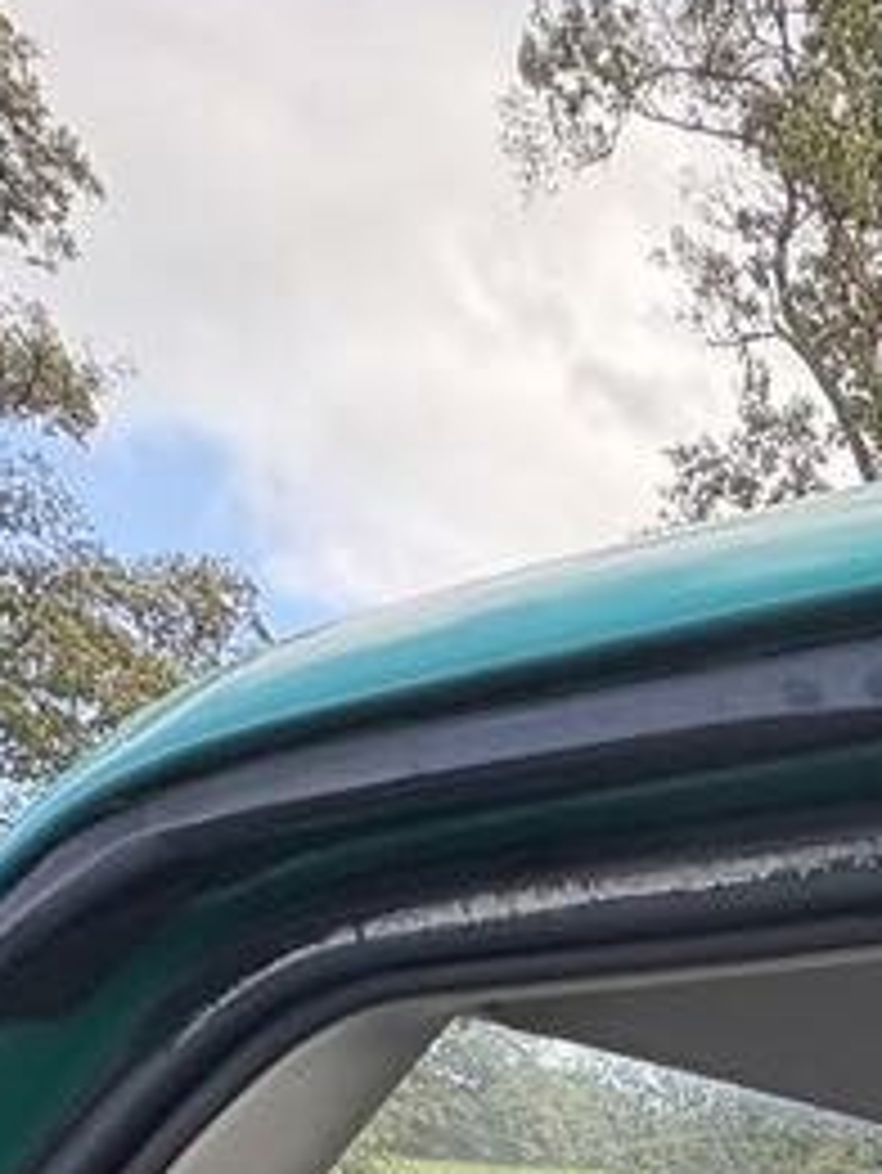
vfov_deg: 26.7
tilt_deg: -17.9
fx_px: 1629
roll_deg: -0.5
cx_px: 1282
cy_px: 1808
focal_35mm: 48
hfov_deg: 24.4
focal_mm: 2.22
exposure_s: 1/135
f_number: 2.2
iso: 64
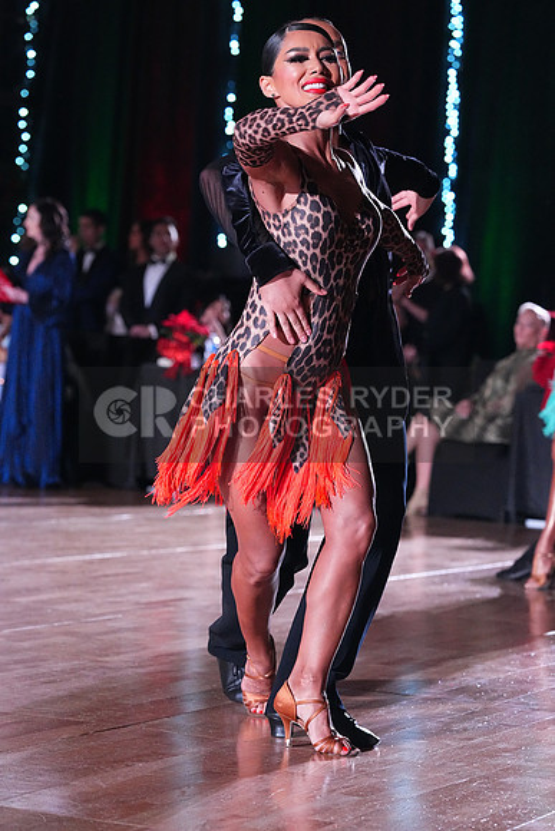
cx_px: 278
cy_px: 416
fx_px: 2704
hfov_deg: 11.7
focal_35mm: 117
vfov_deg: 17.5
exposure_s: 1/400
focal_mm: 117
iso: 10000
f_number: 5
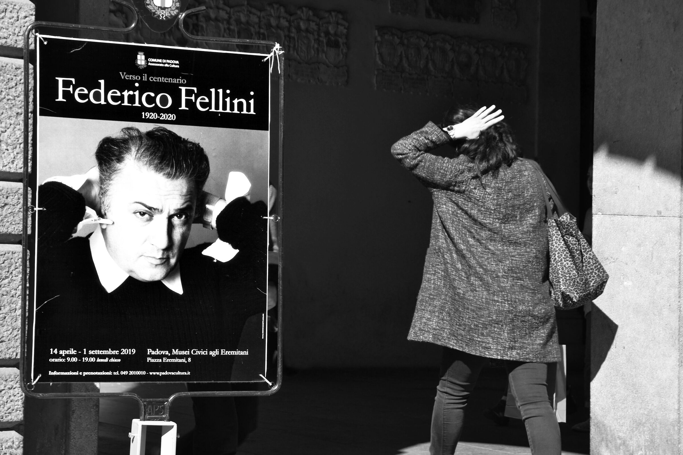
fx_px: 1764
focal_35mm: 93
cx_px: 342
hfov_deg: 21.9
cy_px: 228
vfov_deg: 14.7
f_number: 6.3
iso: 100
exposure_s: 1/160
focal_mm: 62
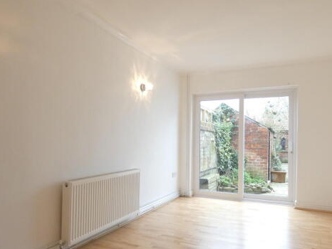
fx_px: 240
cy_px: 145
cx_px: 171
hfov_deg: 69.4
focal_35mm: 25
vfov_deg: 54.7
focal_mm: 3.6
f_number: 2.8
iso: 320
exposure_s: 1/60
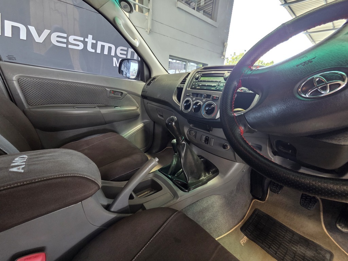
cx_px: 174
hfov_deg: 106.2
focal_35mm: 13
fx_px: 131
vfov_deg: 89.9
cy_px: 130
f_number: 2.2
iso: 320
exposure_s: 1/50
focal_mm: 2.2
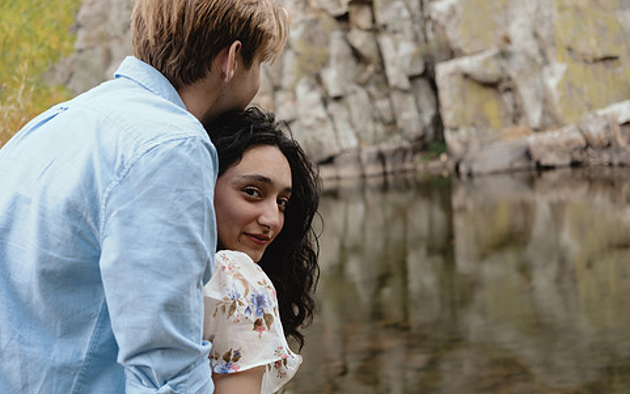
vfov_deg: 29.9
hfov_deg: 46.1
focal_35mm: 43
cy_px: 193
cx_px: 280
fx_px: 739
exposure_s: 1/250
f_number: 3.2
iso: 800
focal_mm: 35
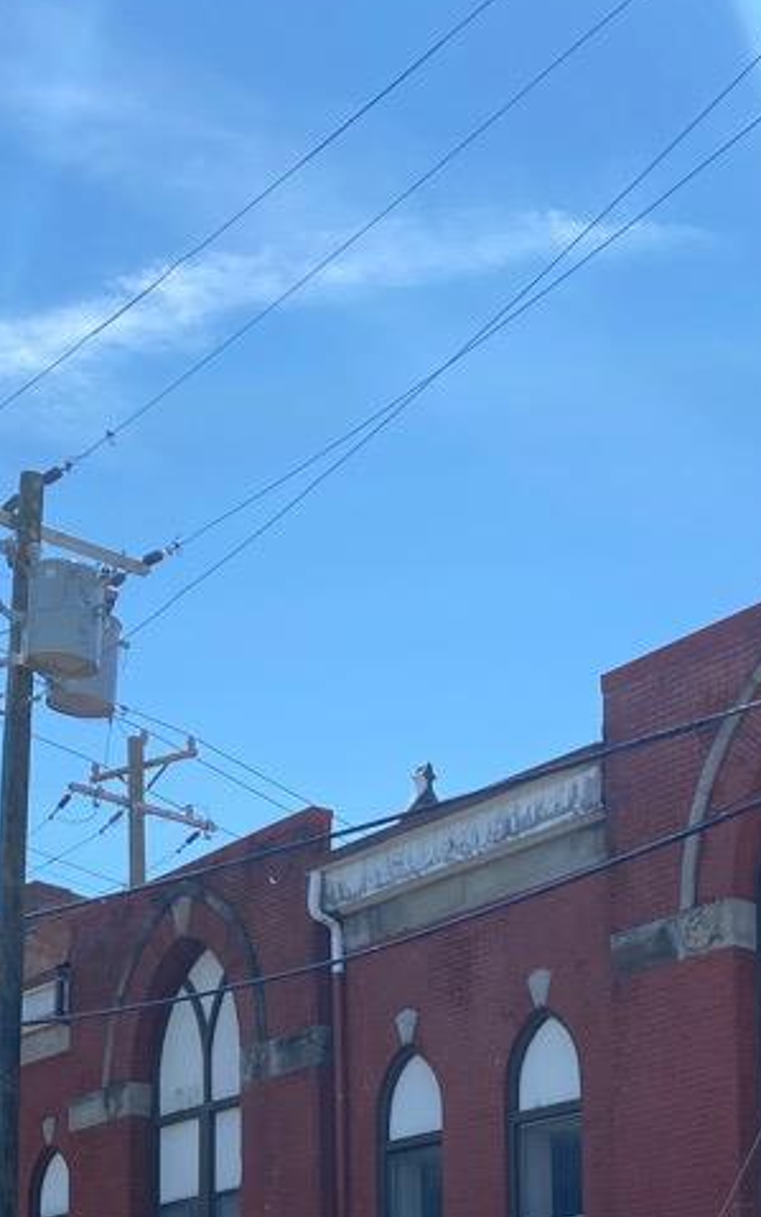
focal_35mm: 59
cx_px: 672
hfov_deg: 21.6
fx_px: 1957
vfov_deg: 31.4
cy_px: 1270
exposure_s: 1/2817
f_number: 1.8
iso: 32
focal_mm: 4.25
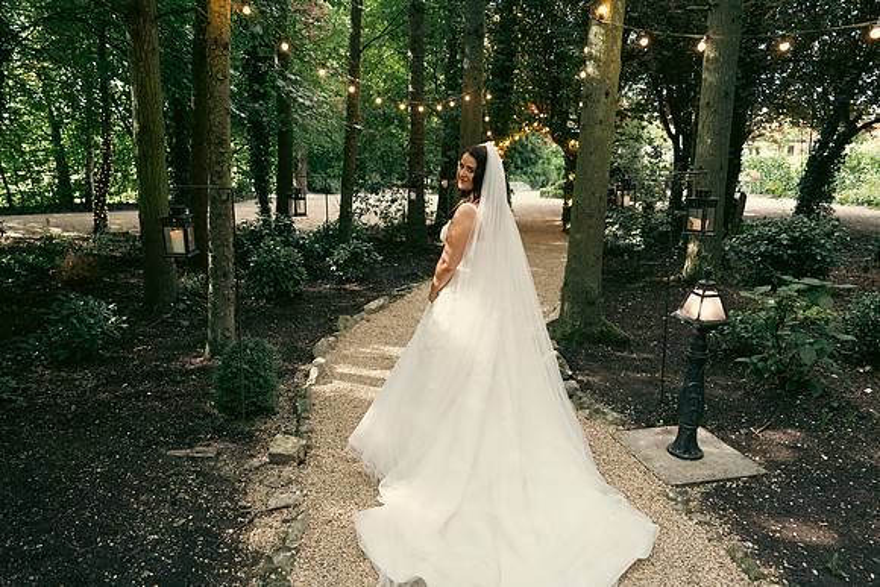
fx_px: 587
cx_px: 440
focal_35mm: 24
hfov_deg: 73.7
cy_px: 294
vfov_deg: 53.2
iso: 500
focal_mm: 24
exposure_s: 1/200
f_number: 3.5
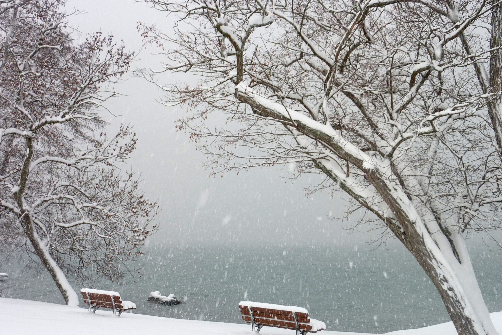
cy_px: 179
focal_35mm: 42
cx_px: 251
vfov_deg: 31.9
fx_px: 586
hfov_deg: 46.4
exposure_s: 1/125
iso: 80
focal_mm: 6.5
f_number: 4
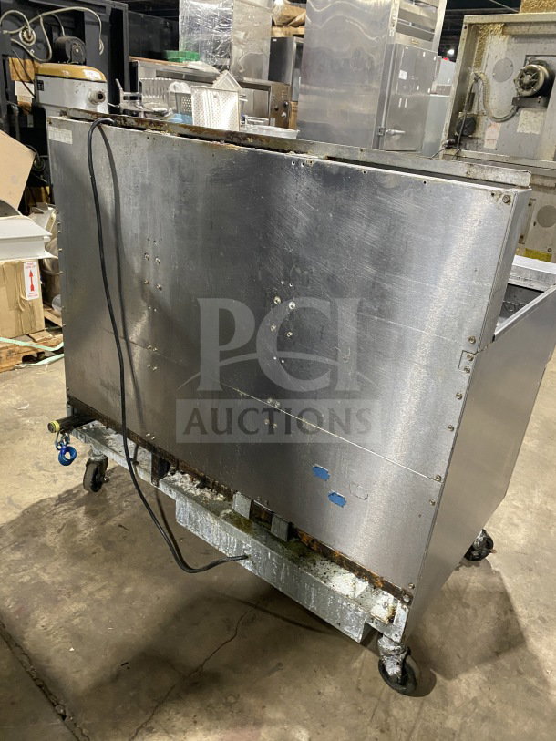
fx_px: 557
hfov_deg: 53.1
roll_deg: -6.8
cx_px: 278
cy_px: 370
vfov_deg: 67.3
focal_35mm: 26
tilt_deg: -23.0
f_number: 1.8
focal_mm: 4.25
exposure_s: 1/53
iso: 500
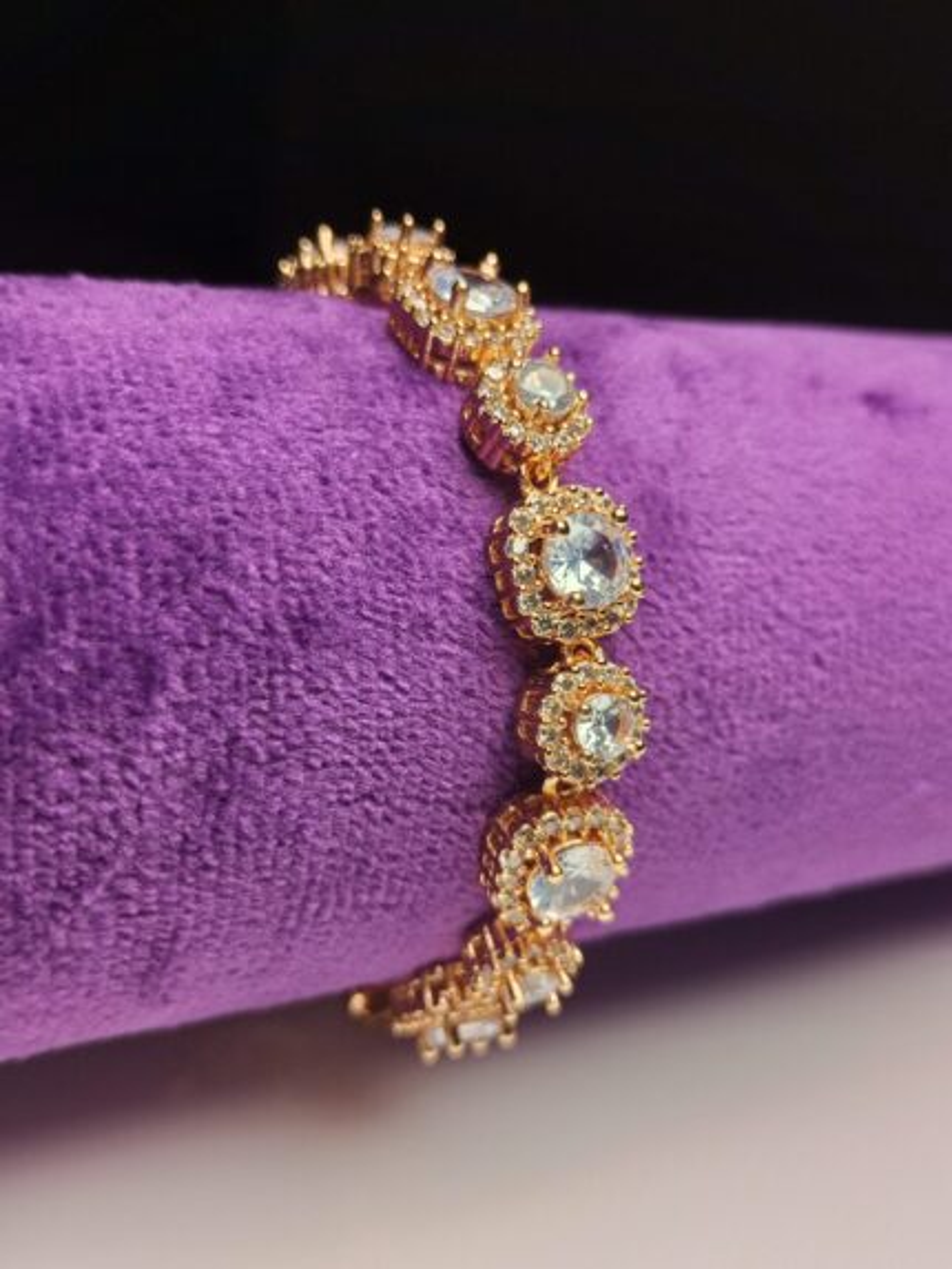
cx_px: 476
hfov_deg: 45.5
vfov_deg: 58.3
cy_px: 634
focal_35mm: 31
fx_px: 1136
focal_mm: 3.98
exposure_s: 1/100
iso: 80
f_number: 1.8
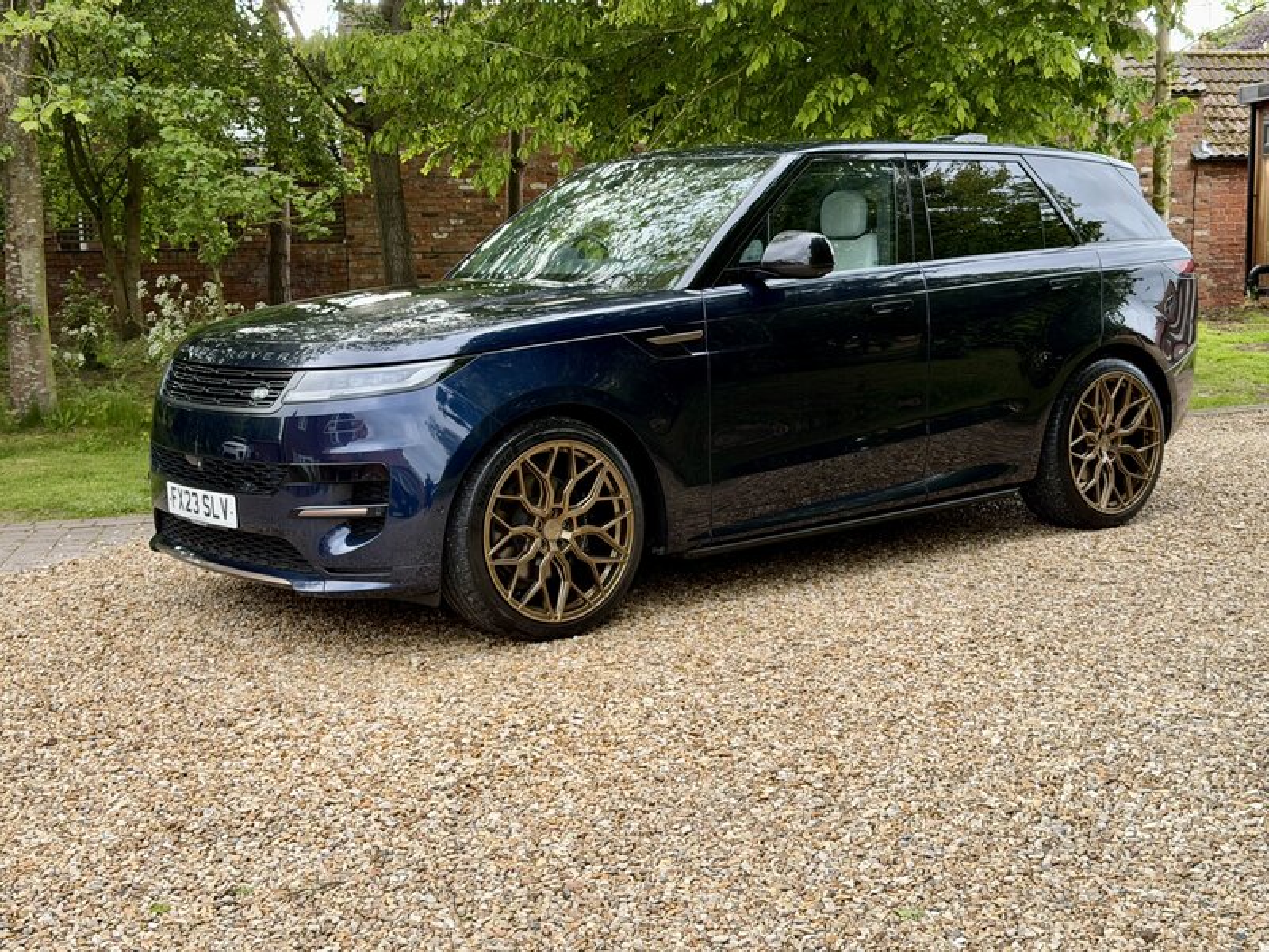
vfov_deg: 30.3
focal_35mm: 48
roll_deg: +0.7
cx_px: 634
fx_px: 1760
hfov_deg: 39.7
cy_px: 476
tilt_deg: -7.8
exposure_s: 1/131
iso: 50
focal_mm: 6.76
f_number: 1.78
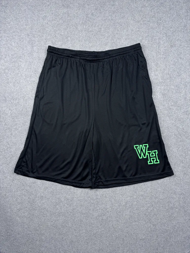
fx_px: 176
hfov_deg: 56.8
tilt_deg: -59.7
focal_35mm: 24
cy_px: 126
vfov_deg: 71.6
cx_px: 95
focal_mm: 6.76
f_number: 1.78
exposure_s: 1/364
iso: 80
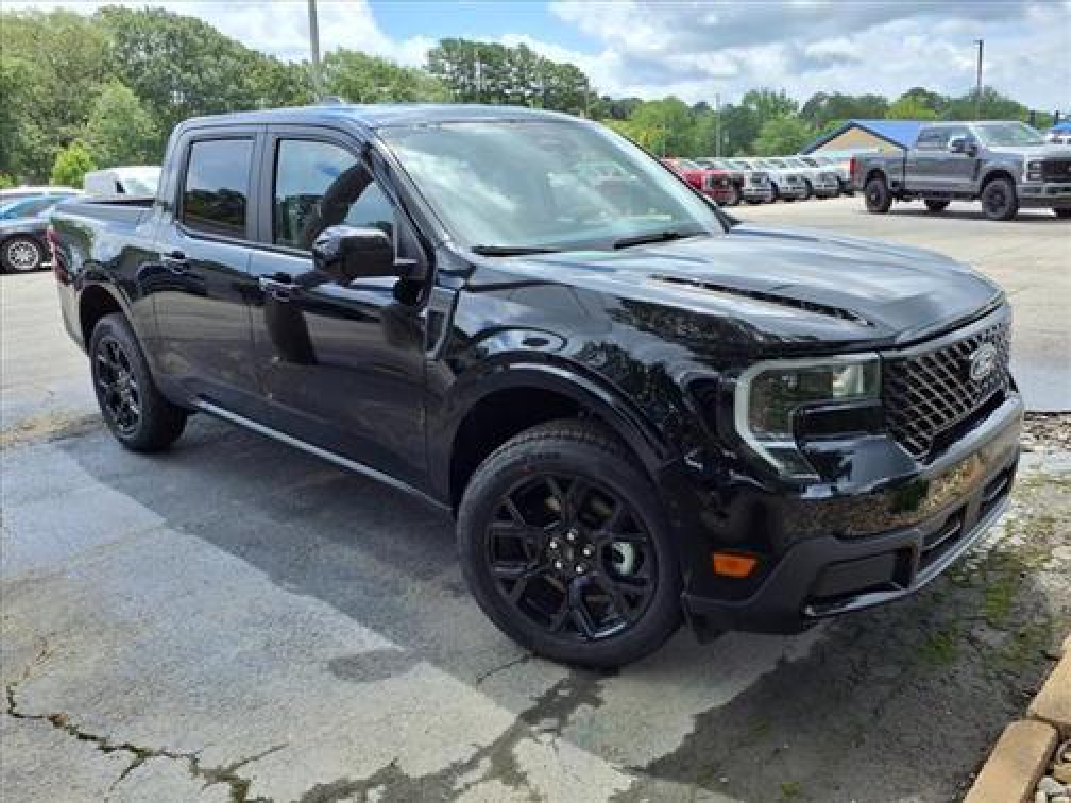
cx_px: 536
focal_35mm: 27
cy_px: 402
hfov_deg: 65.3
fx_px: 835
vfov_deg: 51.4
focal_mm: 3.58
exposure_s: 1/1111
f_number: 1.9
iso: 40
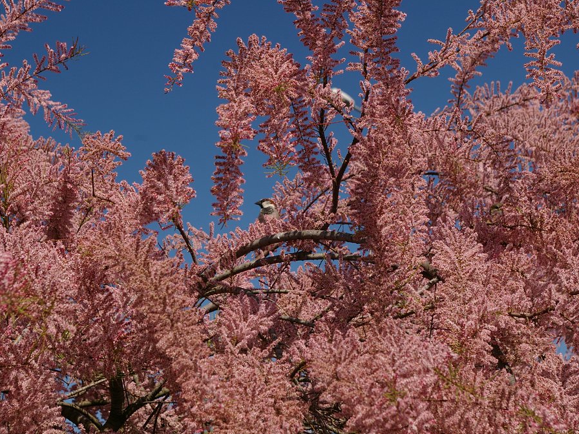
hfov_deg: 21.6
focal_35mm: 91
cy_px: 215
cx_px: 279
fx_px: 1515
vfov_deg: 16.3
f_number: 9.5
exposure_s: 1/125
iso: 200
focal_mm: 55
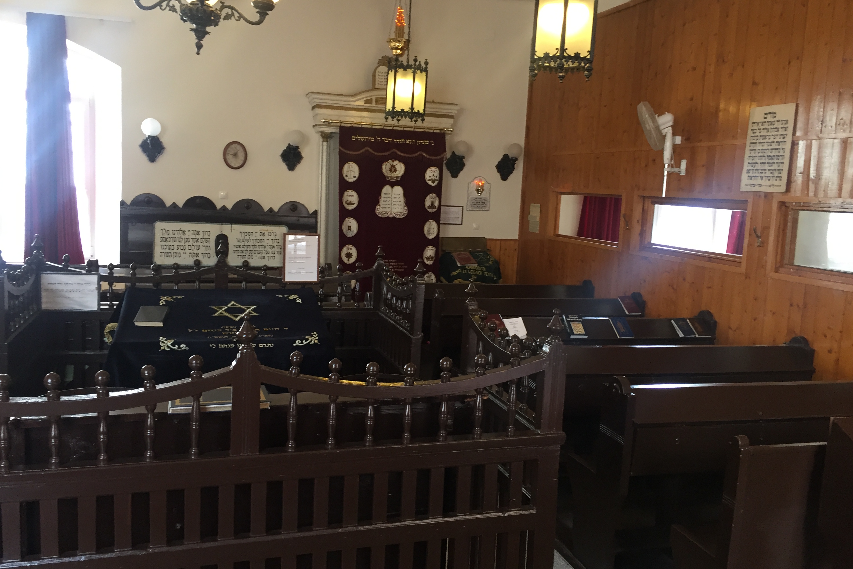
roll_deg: -2.9
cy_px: 290
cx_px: 427
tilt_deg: -7.1
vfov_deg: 42.3
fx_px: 734
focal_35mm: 31
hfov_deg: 60.3
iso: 125
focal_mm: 4.15
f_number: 2.2
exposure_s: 1/33
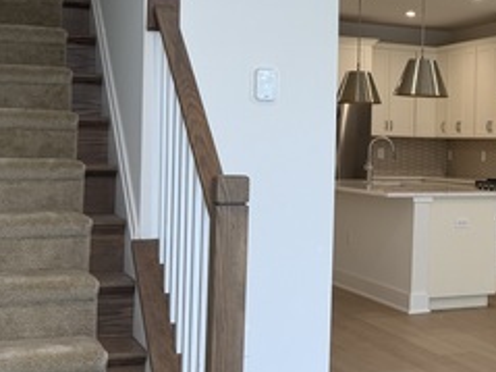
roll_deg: -1.9
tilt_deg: +1.4
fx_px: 960
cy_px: 141
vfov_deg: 21.9
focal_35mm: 67
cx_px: 505
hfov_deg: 27.2
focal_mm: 6.76
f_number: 1.78
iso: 80
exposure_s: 1/120
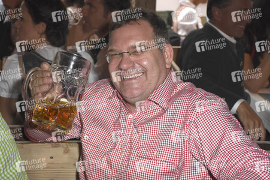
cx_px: 135
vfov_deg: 18.2
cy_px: 90
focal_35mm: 75
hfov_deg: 27.0
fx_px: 562
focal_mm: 50
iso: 640
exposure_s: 1/200
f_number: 5.6
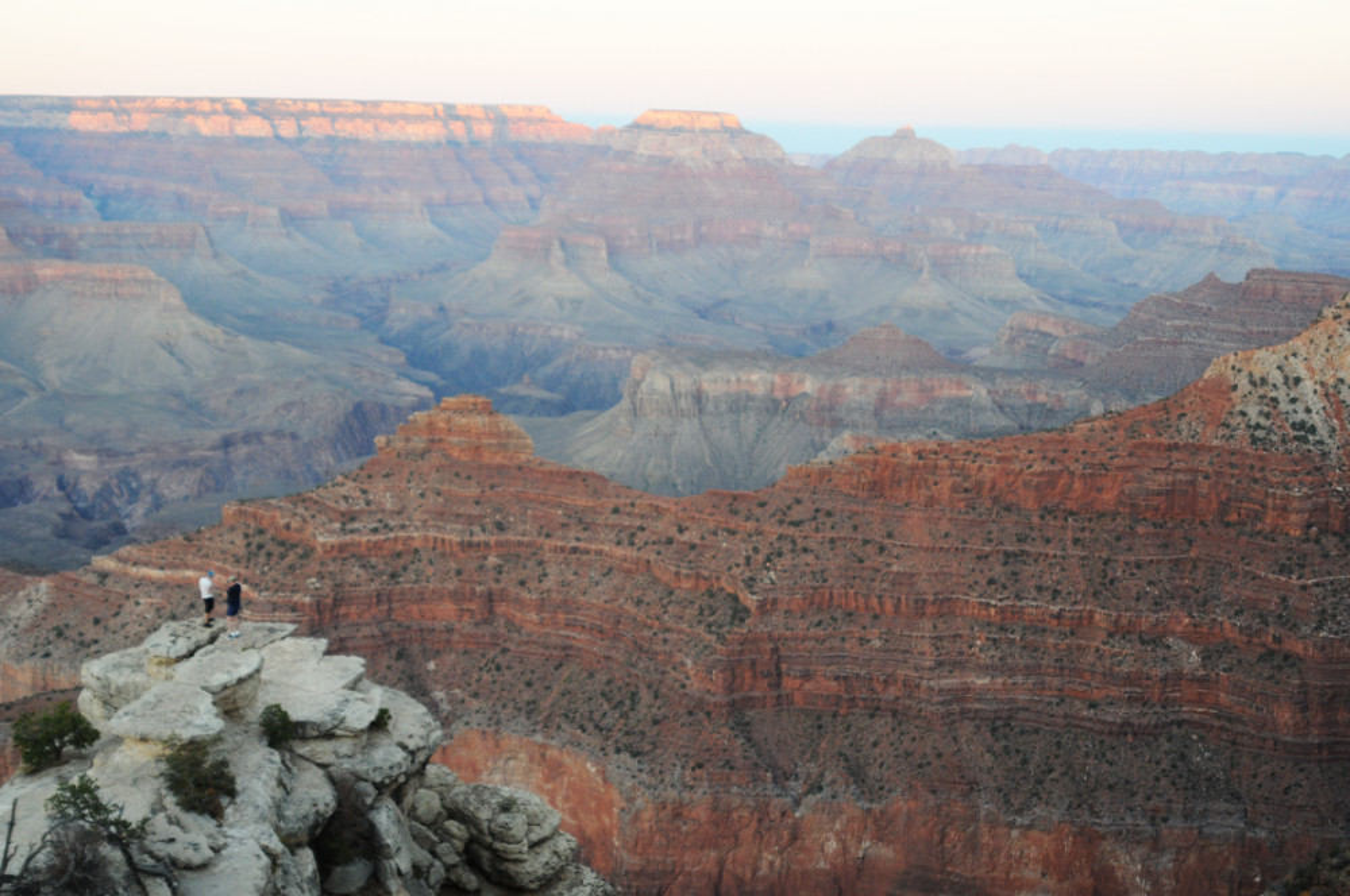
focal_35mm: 42
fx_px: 1573
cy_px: 448
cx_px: 675
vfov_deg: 31.8
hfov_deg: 46.5
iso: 640
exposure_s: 1/100
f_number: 4.5
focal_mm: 28
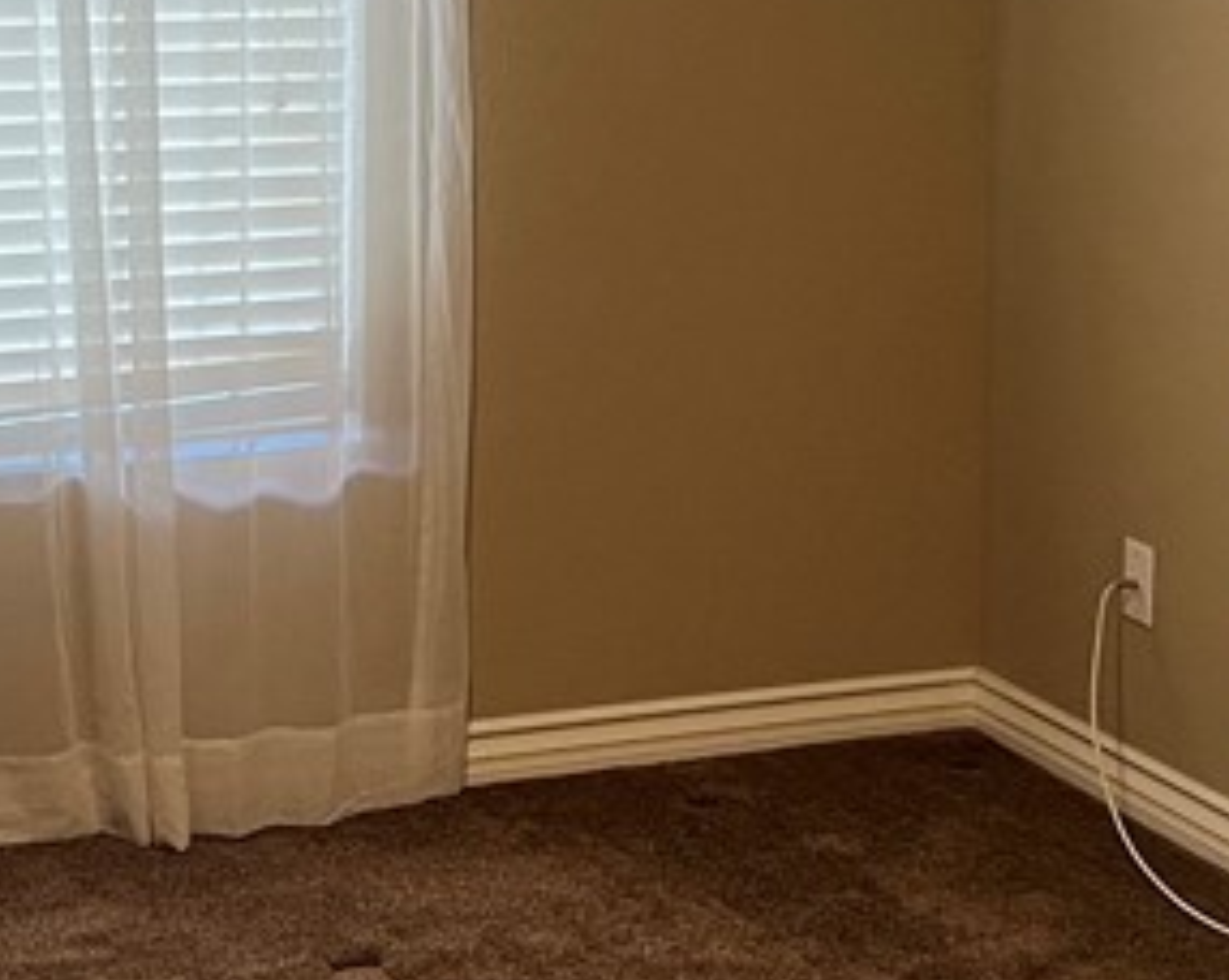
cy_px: -133
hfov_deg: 21.0
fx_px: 3305
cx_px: 395
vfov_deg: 16.3
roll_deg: -0.5
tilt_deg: -4.4
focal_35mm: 91
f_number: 1.5
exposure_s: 1/60
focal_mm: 5.7
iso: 125
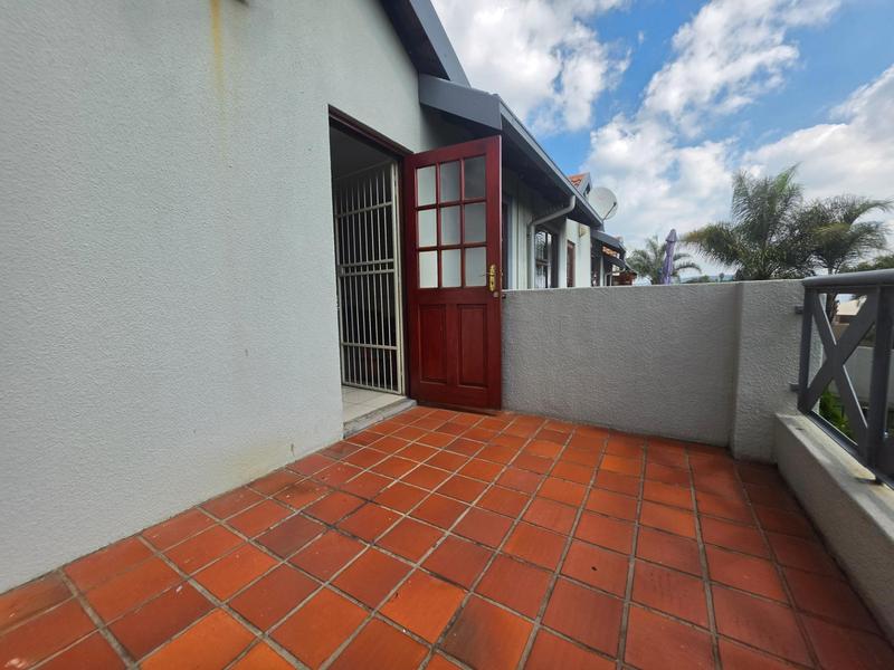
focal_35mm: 13
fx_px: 336
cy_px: 335
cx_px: 447
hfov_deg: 106.2
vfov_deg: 89.9
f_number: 1.9
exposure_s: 1/1433
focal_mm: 2.2
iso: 32
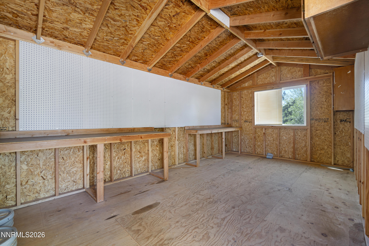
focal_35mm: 15
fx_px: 154
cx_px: 184
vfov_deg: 77.3
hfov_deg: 100.4
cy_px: 123
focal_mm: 10
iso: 100
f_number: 7.1
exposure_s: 2.5
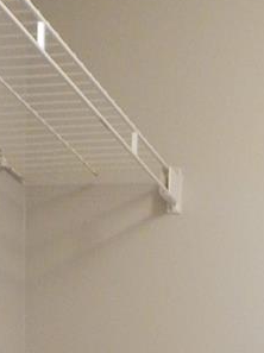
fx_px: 907
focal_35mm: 89
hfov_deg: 15.4
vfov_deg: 17.1
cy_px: 676
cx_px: 389
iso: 400
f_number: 3
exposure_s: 1/15
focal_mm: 4
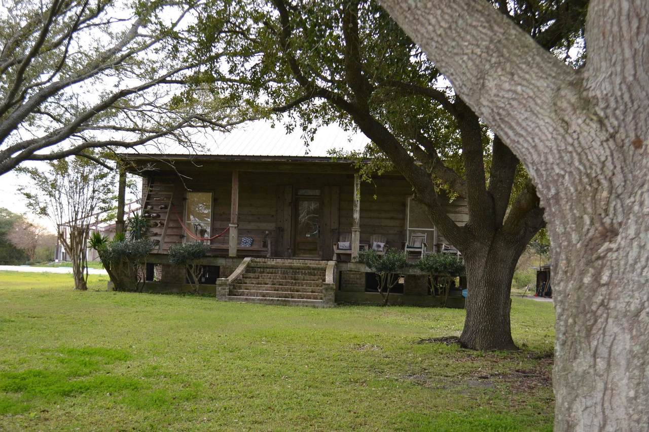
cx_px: 324
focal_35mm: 44
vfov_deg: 30.8
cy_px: 216
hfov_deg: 45.0
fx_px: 784
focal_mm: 29
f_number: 4.5
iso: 180
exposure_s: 1/125
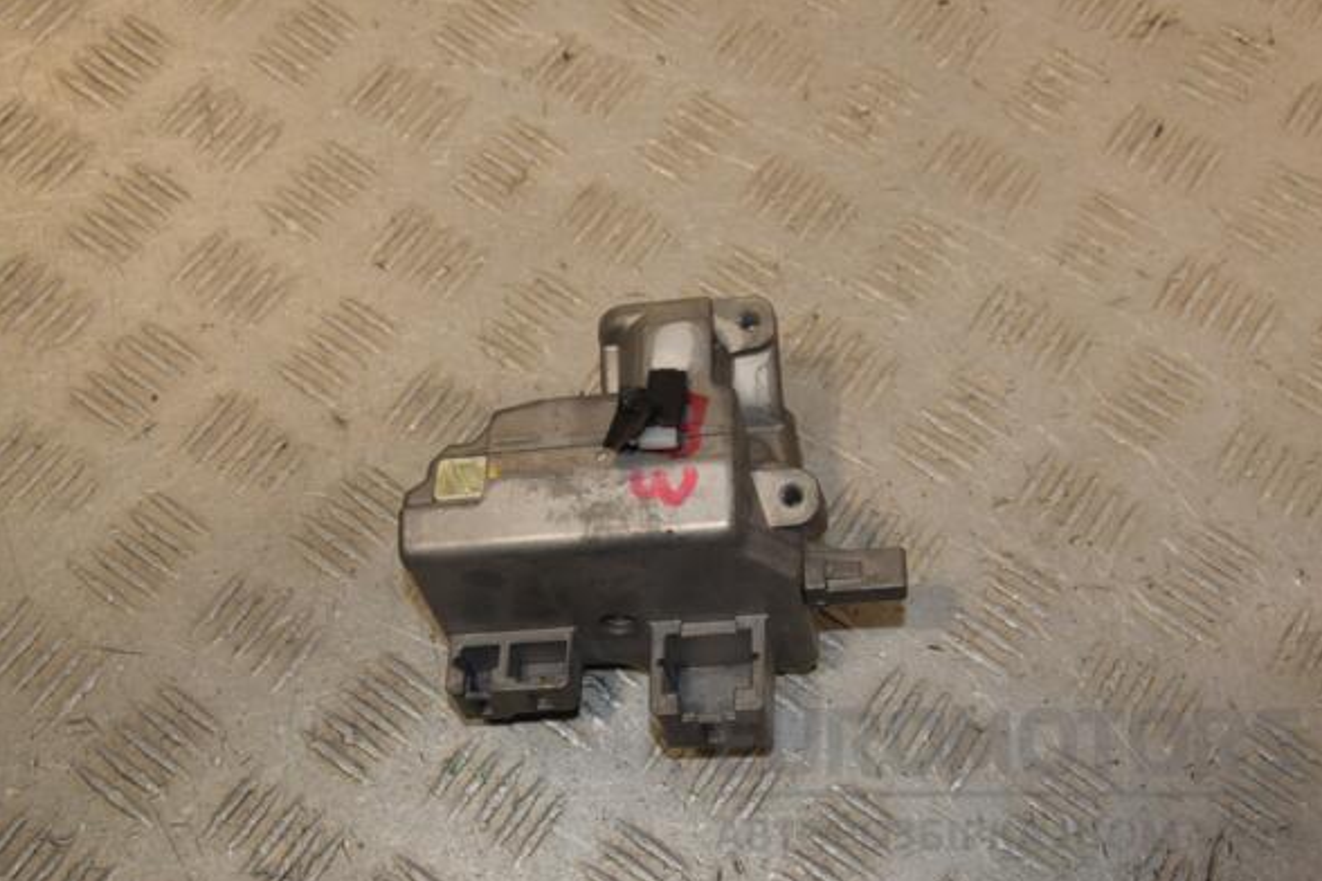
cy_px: 443
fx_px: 1799
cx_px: 672
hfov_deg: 40.3
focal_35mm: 49
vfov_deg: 27.5
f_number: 9
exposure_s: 1/200
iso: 800
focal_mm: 32
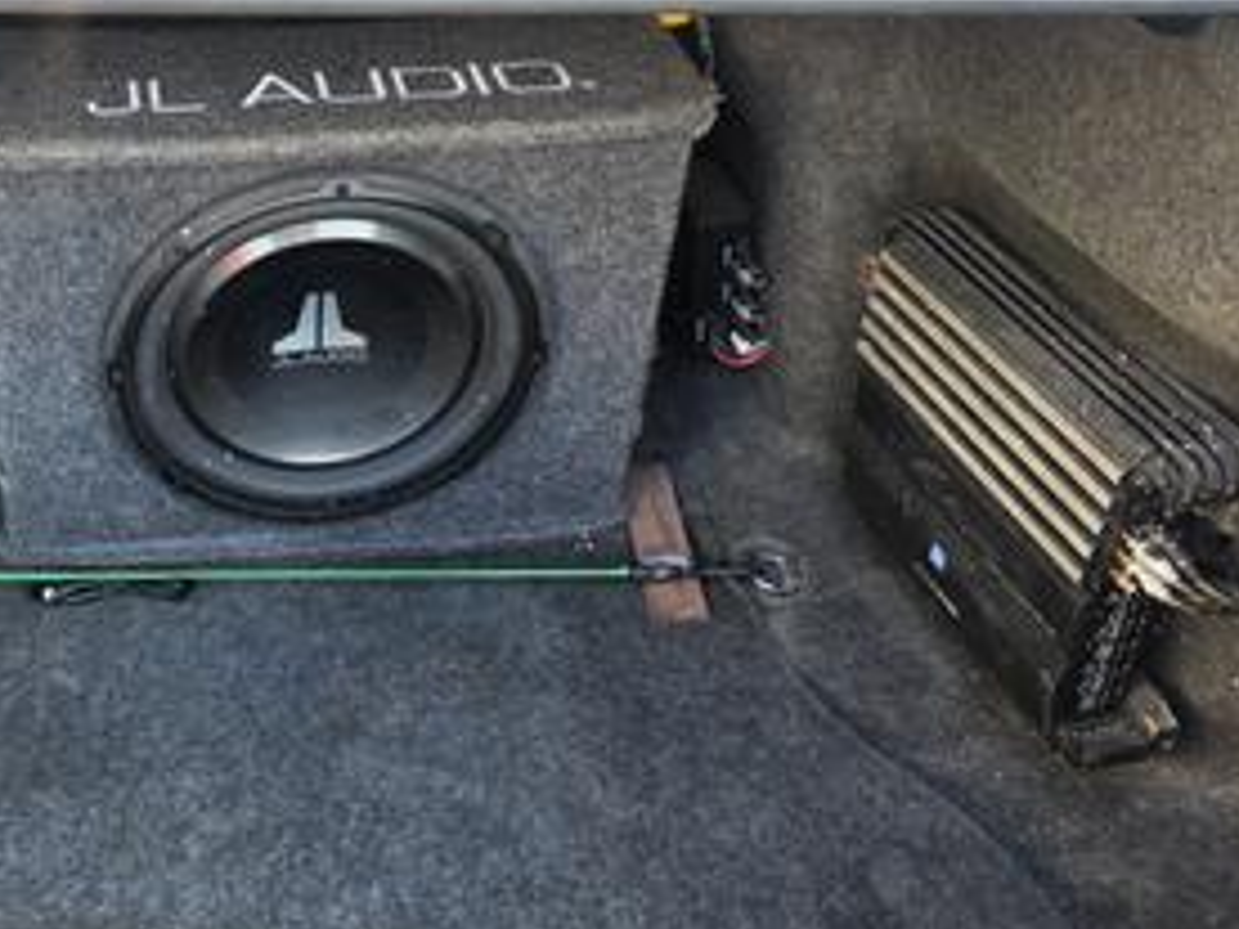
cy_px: 220
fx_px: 1503
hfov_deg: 42.1
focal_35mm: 42
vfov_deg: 33.6
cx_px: 193
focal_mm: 6.3
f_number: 1.7
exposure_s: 1/180
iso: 64
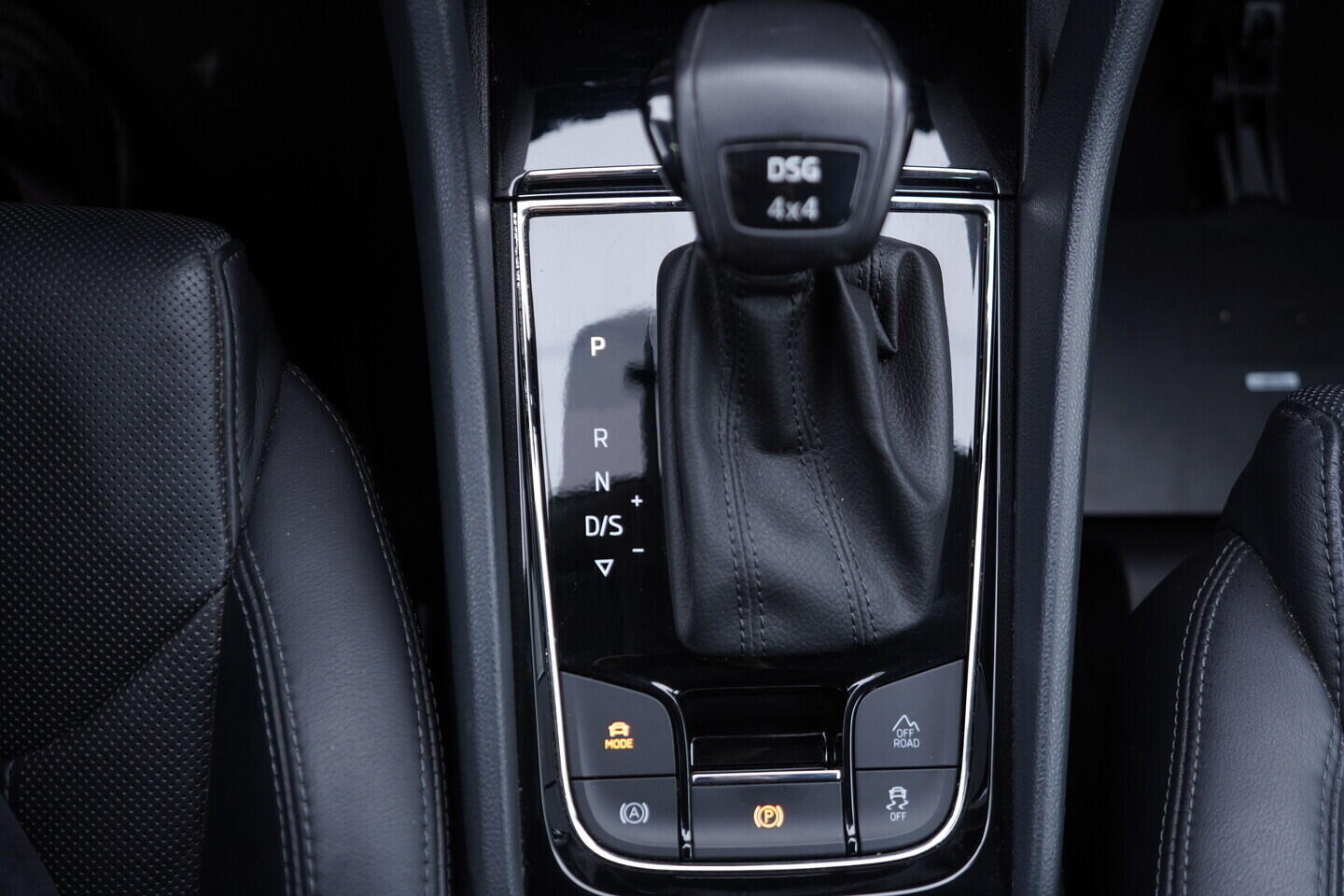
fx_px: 1344
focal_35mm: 36
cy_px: 448
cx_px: 672
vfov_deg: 36.9
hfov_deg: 53.1
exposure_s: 1/40
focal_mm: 24
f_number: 2.8
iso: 320
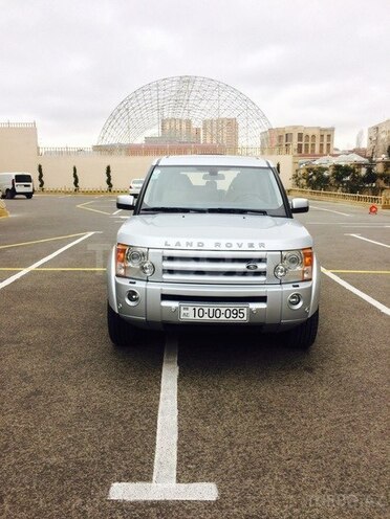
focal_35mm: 29
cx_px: 195
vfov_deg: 61.7
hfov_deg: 48.2
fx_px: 436
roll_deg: +2.2
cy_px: 260
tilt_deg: -12.0
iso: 40
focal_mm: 4.15
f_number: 2.2
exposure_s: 1/50
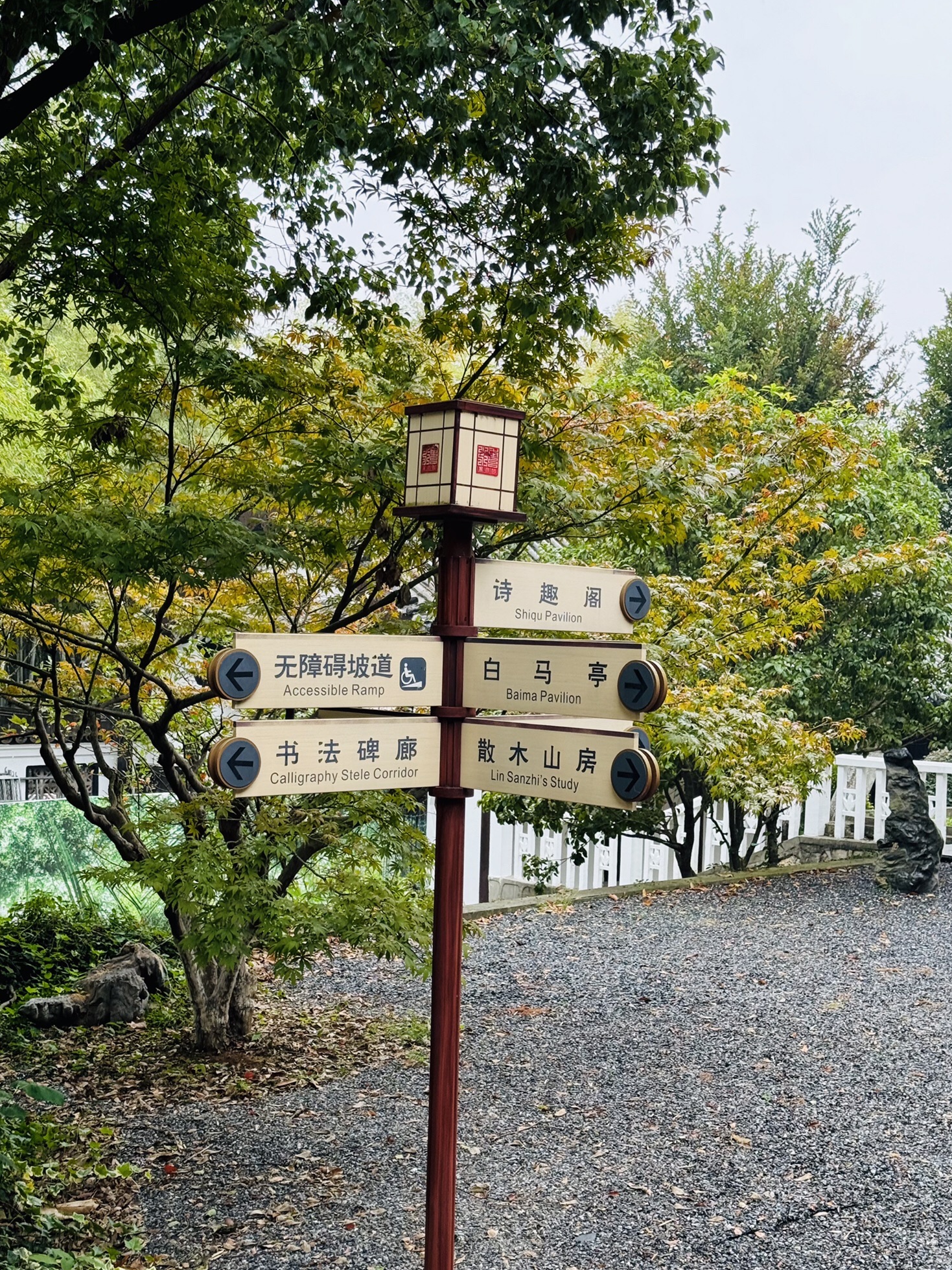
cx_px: 470
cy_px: 646
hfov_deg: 29.7
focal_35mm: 49
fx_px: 1797
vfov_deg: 38.9
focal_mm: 6.76
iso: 80
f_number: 1.78
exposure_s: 1/121
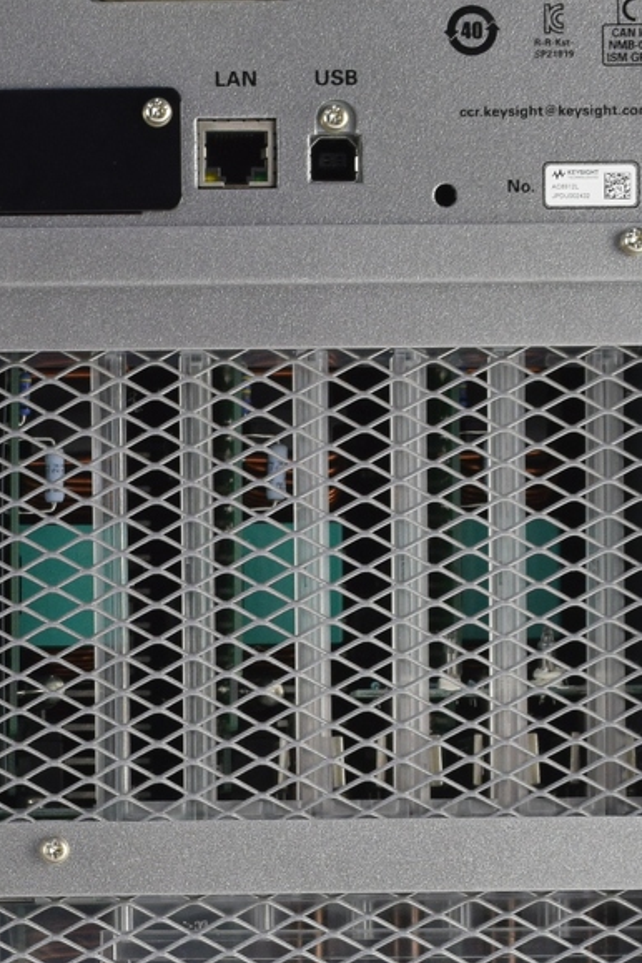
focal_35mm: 154
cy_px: 958
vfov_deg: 13.2
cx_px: -212
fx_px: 4113
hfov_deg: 8.8
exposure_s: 1/30
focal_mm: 29
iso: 400
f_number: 10
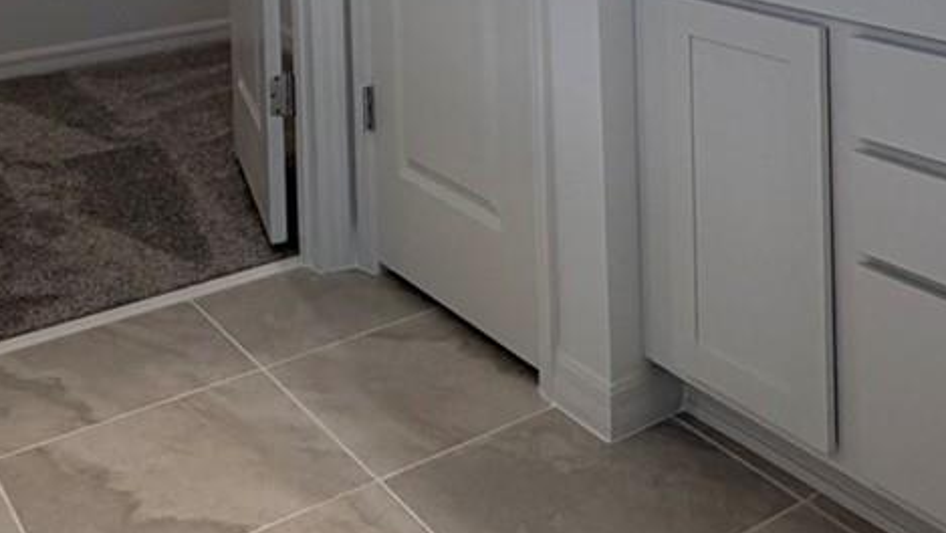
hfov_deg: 39.4
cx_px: 629
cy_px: -269
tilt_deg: -0.1
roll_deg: +1.4
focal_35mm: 52
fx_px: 1305
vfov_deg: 19.9
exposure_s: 1/120
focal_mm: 2.22
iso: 80
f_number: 2.2
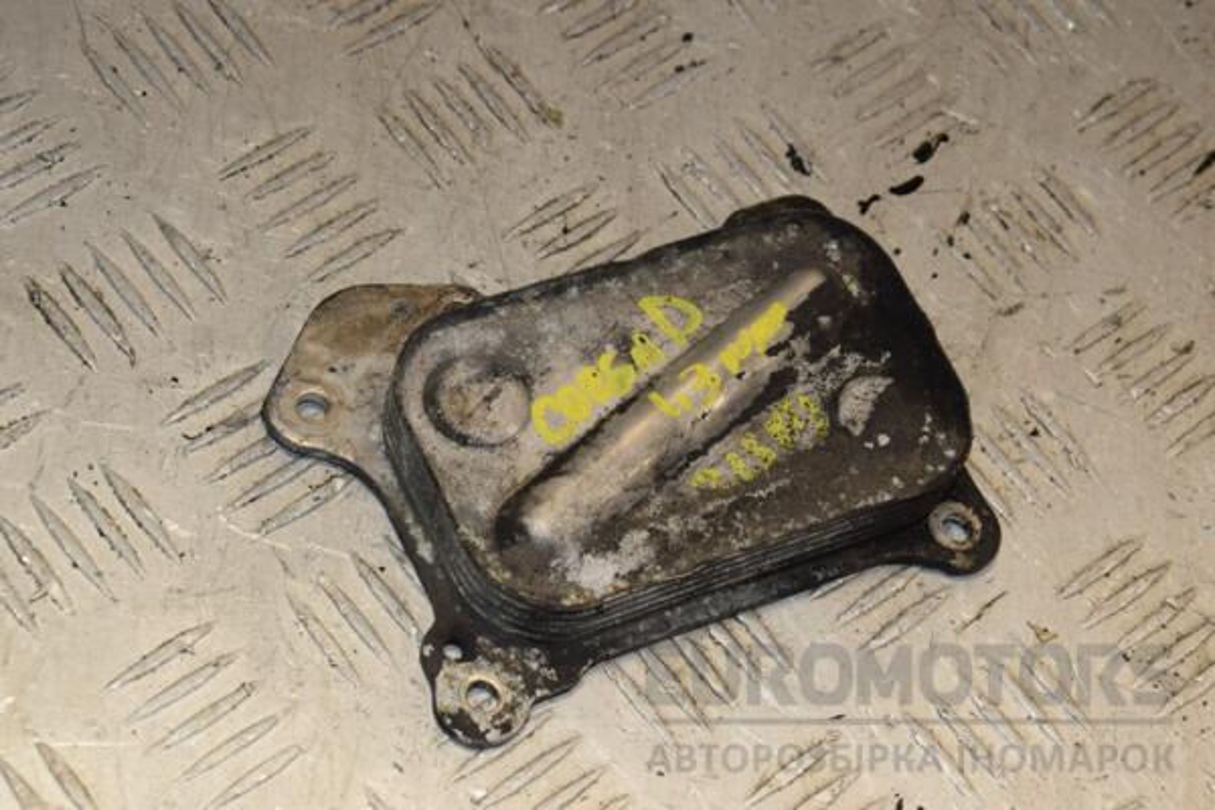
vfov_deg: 13.8
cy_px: 405
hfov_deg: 20.6
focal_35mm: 99
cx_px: 608
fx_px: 3341
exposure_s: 1/200
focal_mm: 66
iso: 800
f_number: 10
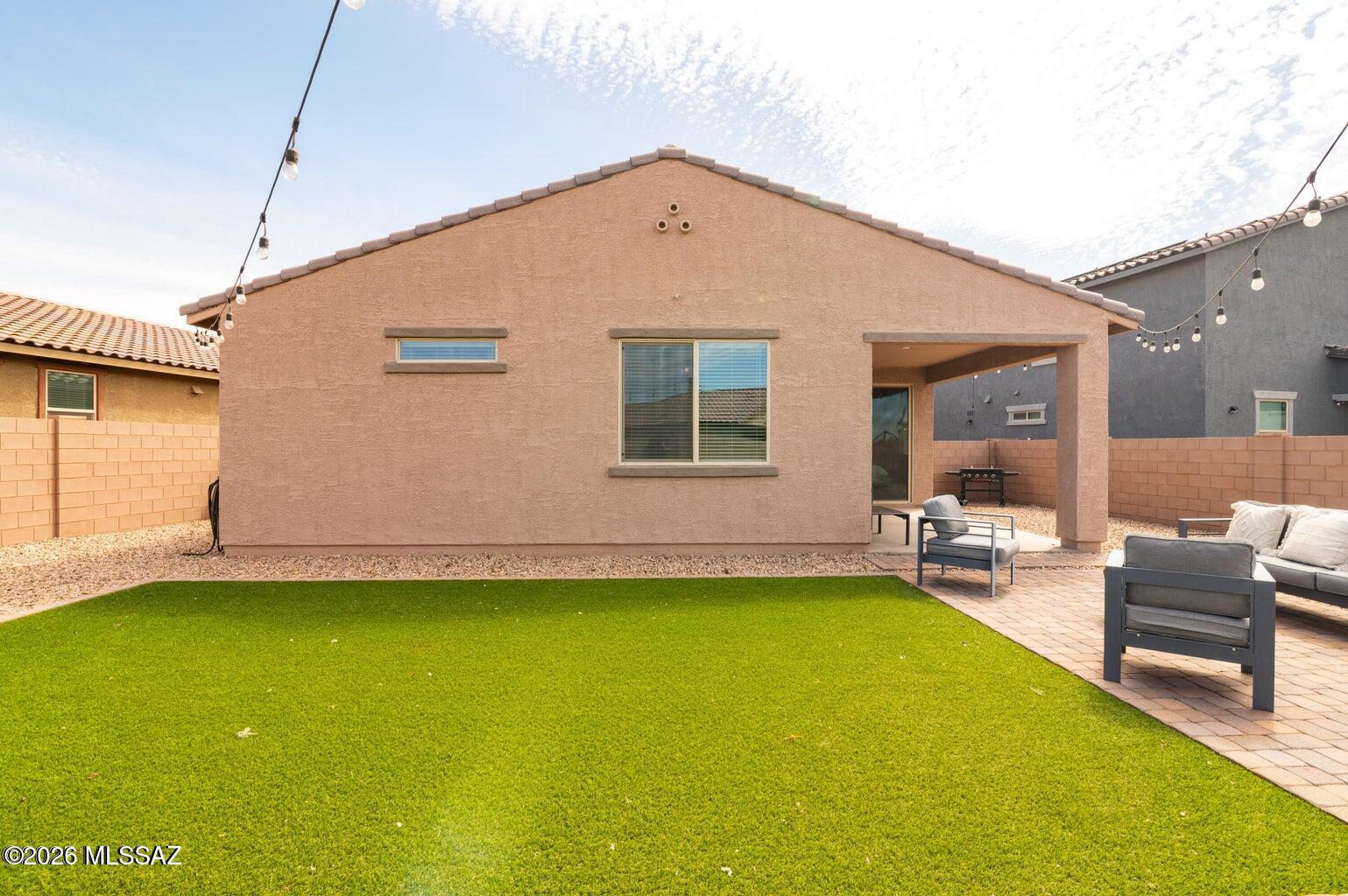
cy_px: 448
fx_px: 599
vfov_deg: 73.7
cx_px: 674
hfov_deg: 96.8
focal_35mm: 16
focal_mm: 16
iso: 100
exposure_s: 1/30
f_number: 18
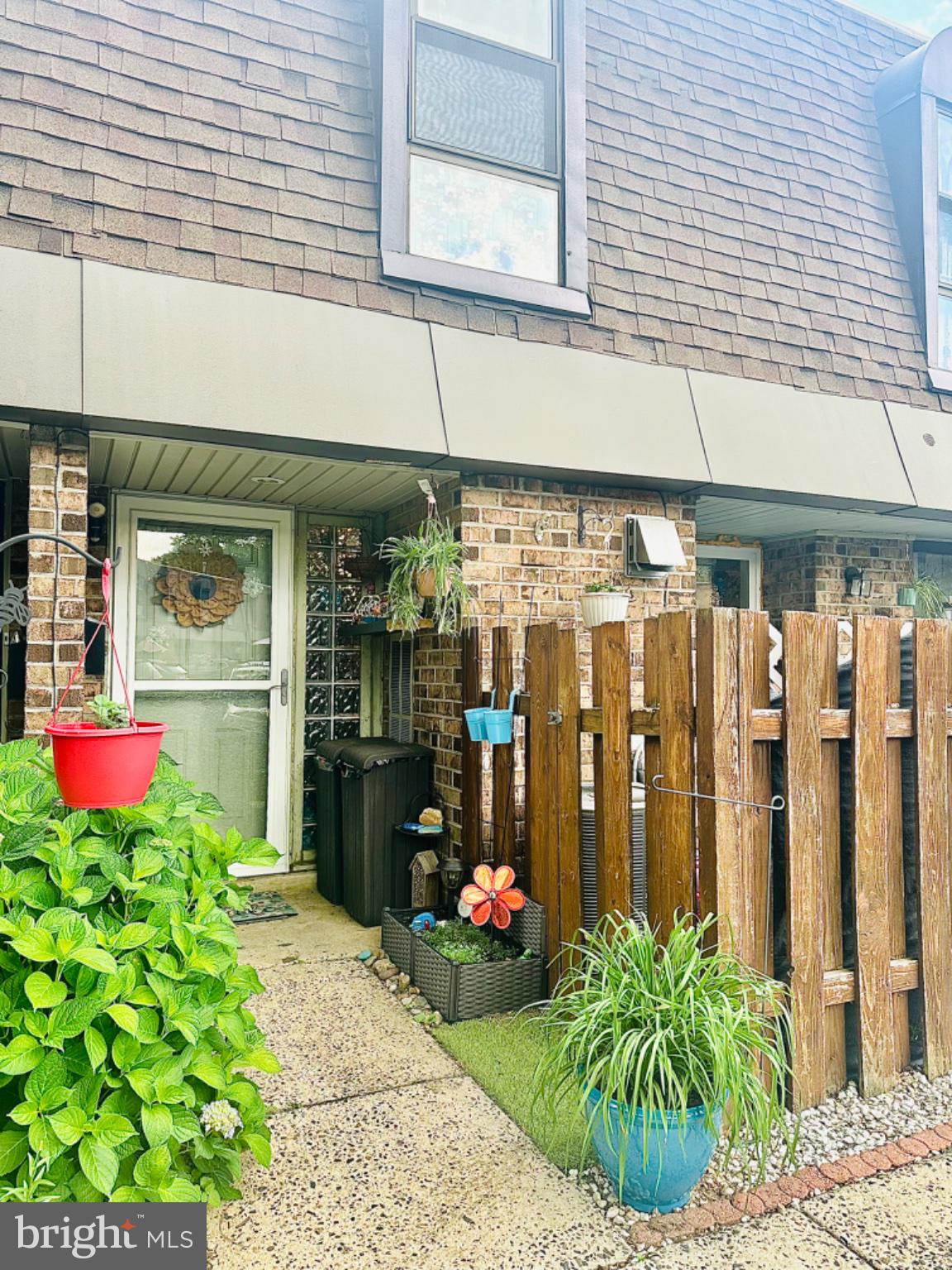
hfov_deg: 56.8
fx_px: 880
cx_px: 476
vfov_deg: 71.6
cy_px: 635
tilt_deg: +2.6
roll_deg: -0.9
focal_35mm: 24
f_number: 1.78
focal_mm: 6.86
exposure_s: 1/271
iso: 80
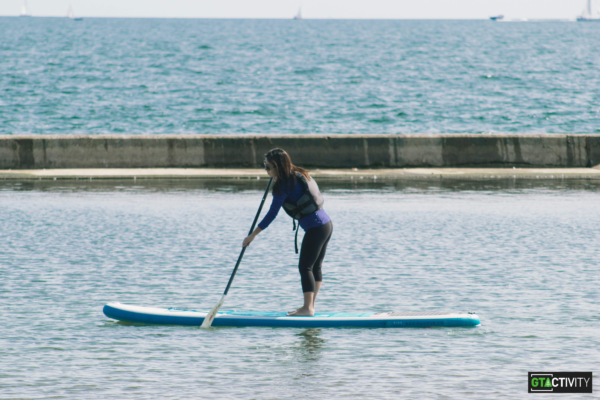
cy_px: 200
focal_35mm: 315
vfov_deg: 4.4
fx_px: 5250
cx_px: 300
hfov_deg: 6.5
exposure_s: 1/1250
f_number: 5.6
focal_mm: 210
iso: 200
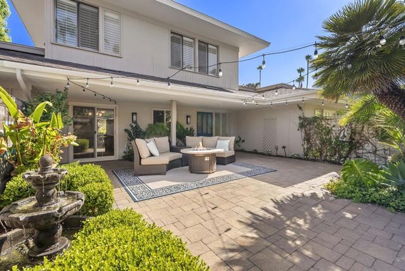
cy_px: 136
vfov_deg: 73.9
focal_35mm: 16
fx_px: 180
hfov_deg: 96.7
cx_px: 202
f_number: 8
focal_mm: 16
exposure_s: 1/1000
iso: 500
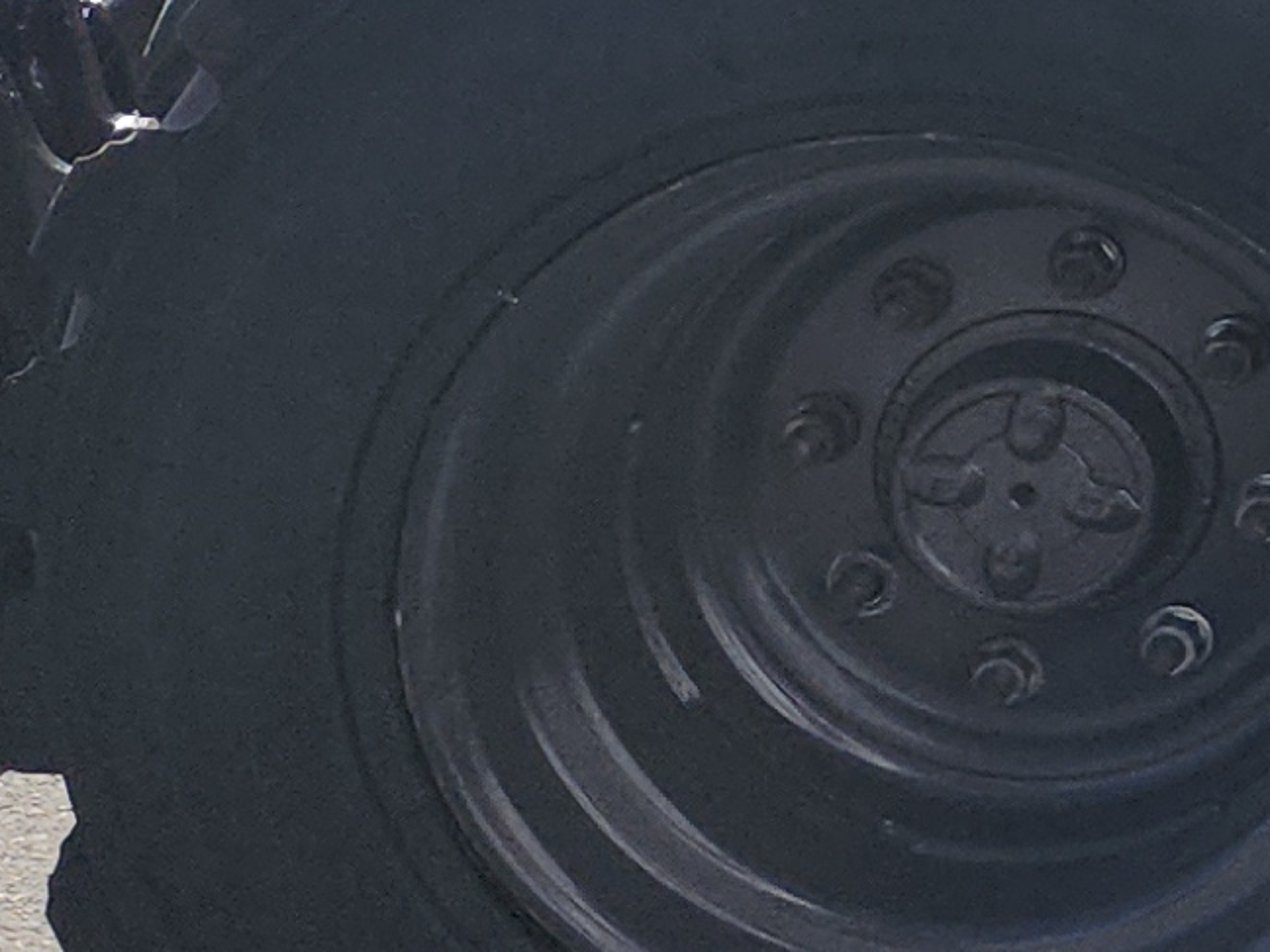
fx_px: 5210
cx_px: 3322
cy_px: -874
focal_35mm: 142
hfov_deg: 11.0
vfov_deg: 9.8
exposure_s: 1/1894
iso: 25
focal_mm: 5.54
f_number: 1.8
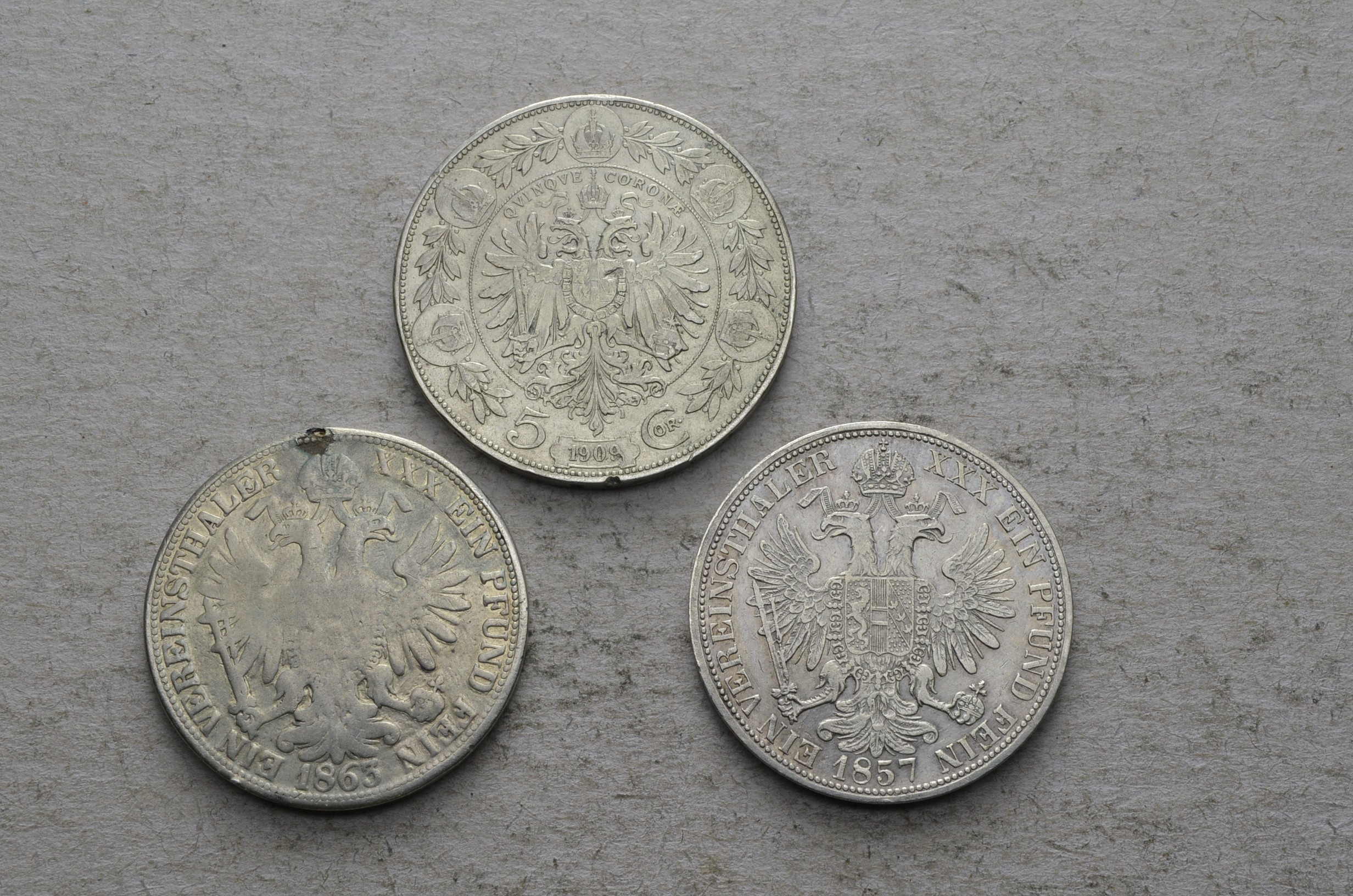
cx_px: 676
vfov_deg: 23.7
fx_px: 2138
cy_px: 448
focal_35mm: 57
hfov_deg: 35.1
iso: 400
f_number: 14
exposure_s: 1/250
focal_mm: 38
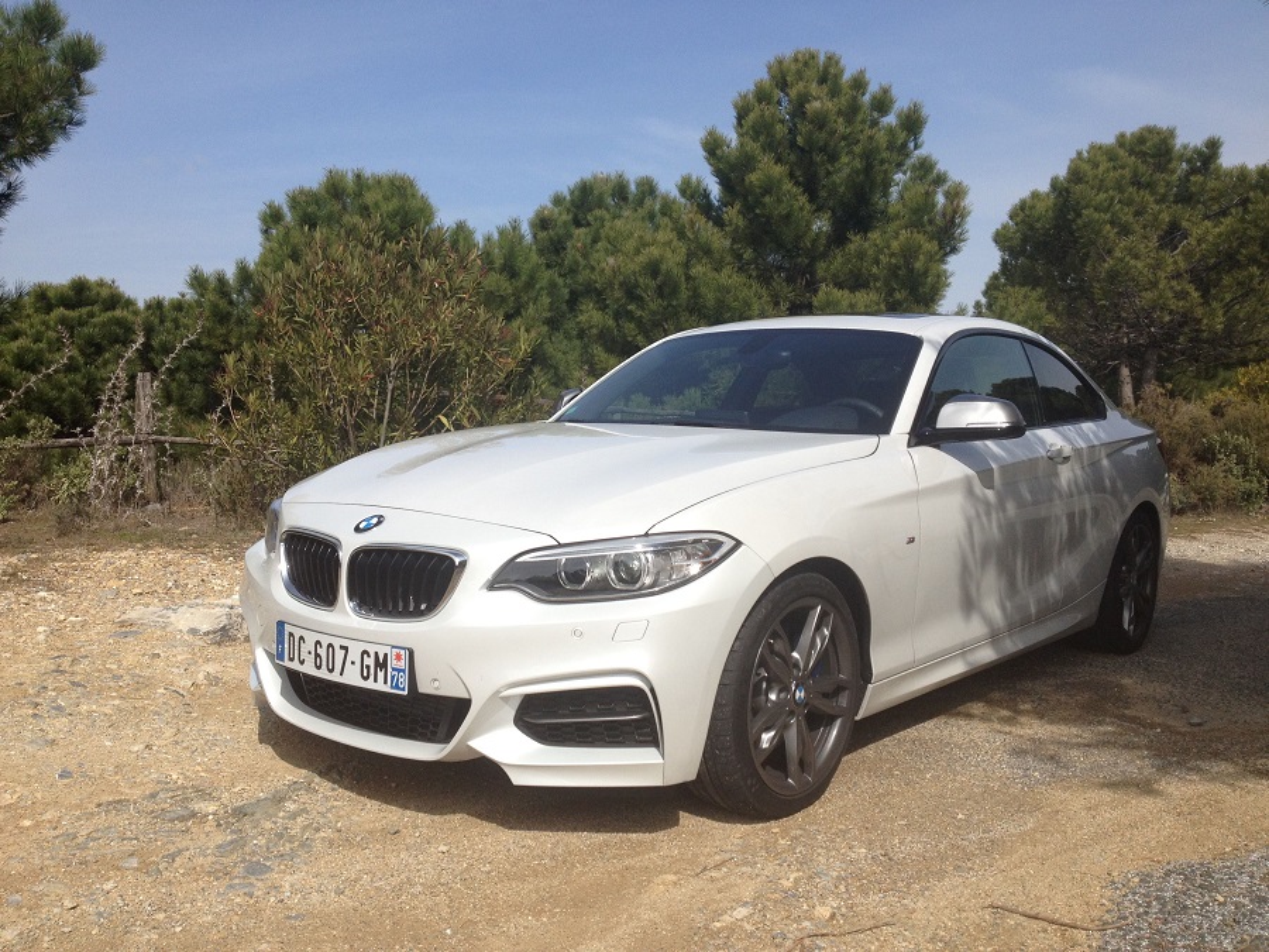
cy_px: 476
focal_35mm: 35
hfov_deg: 52.6
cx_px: 634
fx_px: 1283
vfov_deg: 40.7
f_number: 2.4
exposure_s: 1/2208
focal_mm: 4.28
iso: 64
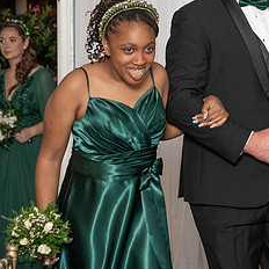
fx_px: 1600
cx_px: 259
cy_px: 81
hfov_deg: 9.6
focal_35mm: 182
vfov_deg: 9.6
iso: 2000
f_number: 4
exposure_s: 1/200
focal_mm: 65
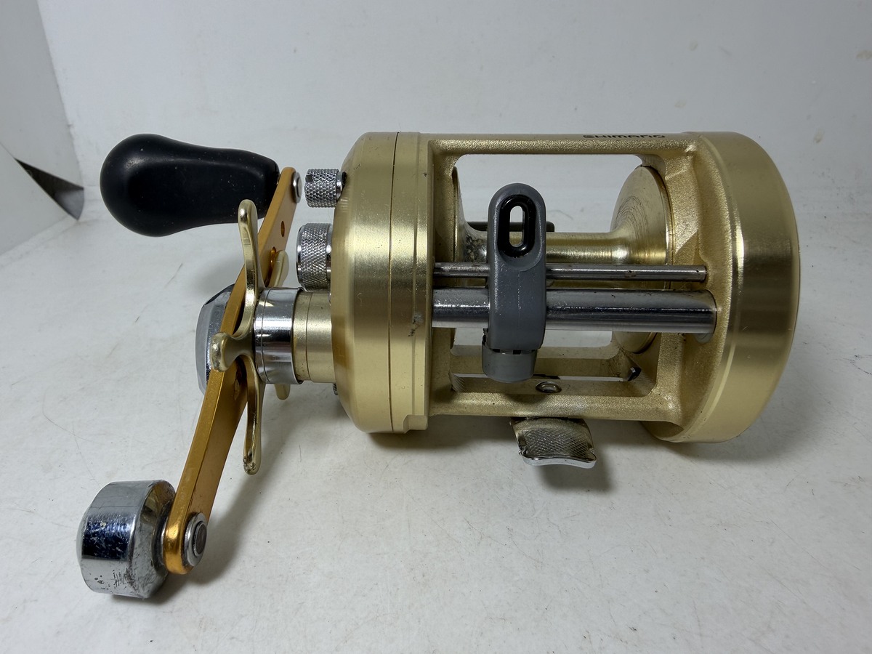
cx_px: 436
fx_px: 605
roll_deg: +0.8
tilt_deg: -24.8
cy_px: 327
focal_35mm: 24
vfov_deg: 56.8
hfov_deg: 71.6
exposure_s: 1/100
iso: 25
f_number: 2.2
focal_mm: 2.22
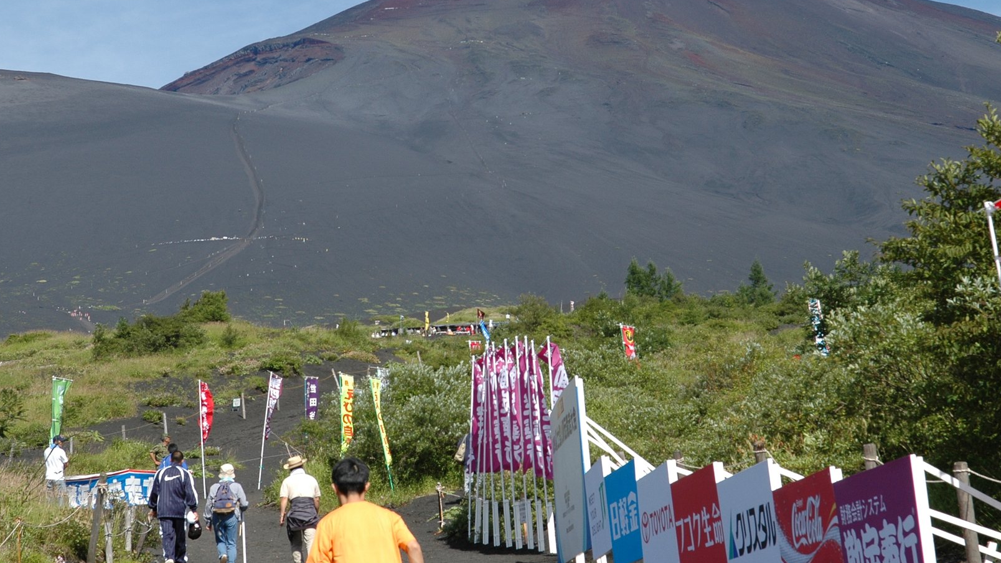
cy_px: 166
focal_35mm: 100
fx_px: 2654
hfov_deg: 21.4
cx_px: 469
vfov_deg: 12.1
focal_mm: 50
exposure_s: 1/320
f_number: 9
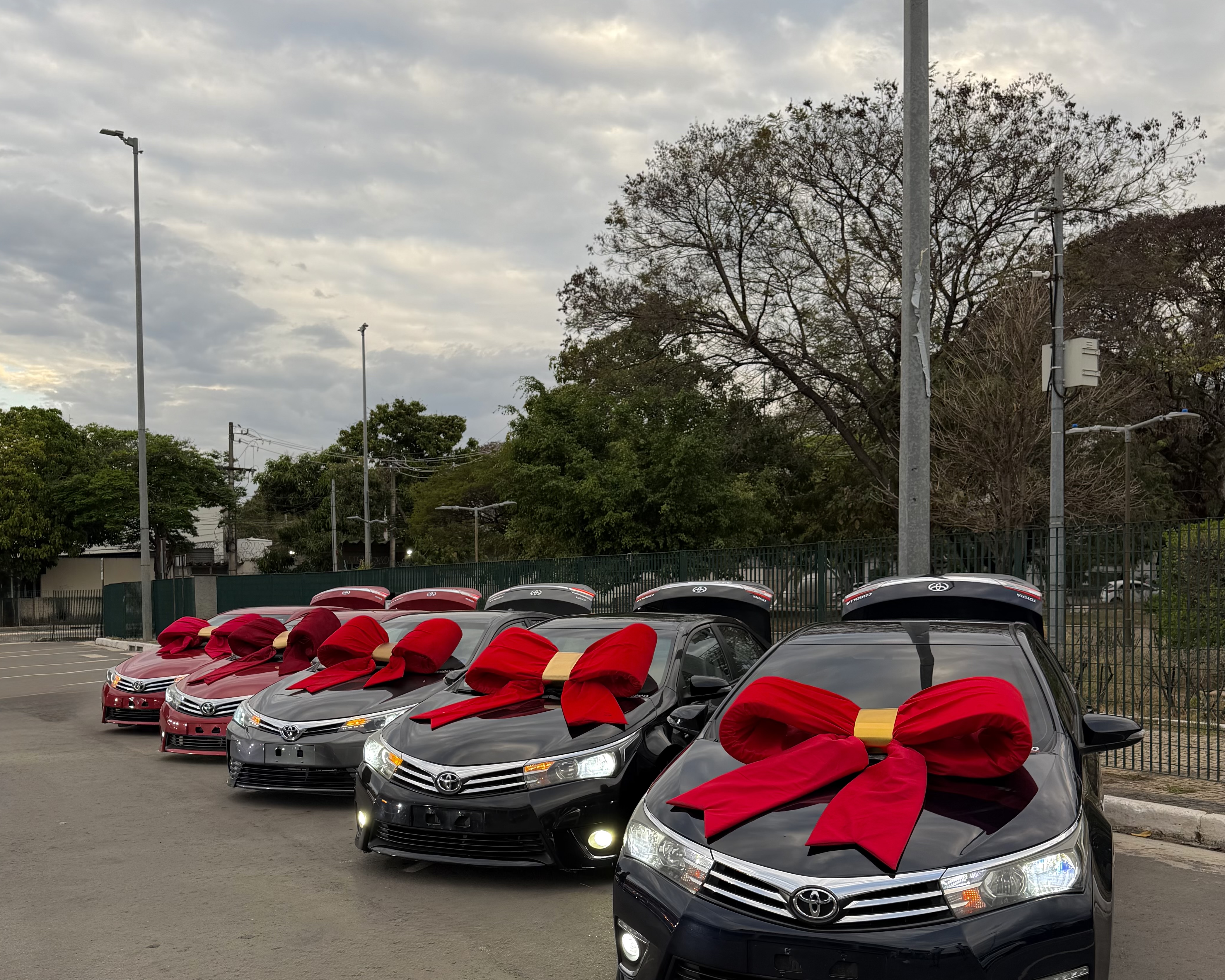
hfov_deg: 55.7
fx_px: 1160
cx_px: 601
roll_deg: +0.2
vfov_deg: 45.4
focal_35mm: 32
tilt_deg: -1.3
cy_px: 615
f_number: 1.78
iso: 80
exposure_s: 1/338
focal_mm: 6.76
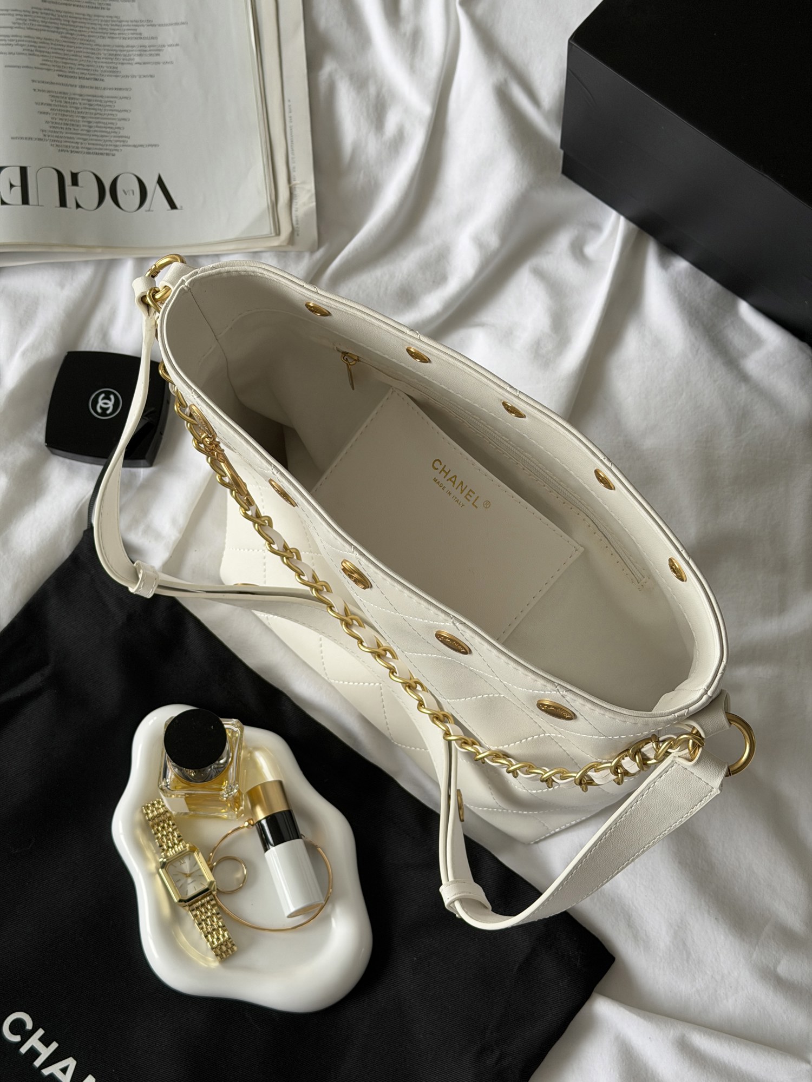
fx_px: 1501
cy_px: 541
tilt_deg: -72.8
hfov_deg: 30.3
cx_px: 406
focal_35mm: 48
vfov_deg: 39.7
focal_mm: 6.76
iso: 100
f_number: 1.78
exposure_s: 1/80
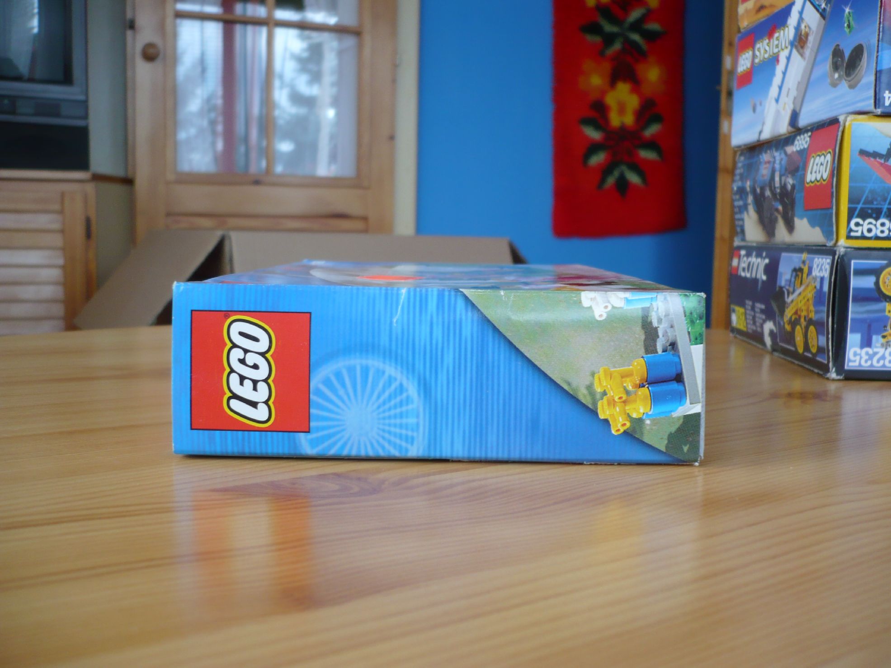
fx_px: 901
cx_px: 446
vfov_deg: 40.7
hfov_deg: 52.6
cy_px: 334
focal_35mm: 35
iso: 100
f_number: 2.8
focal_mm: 5.8
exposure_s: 1/25
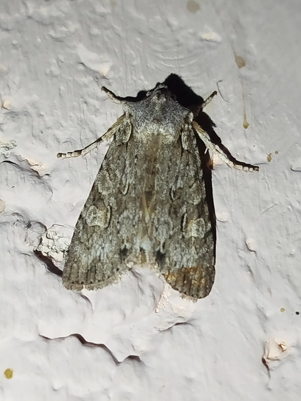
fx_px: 974
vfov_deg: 23.3
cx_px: 150
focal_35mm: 84
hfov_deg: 17.6
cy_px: 200
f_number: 1.7
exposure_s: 1/50
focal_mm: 5.31
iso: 80
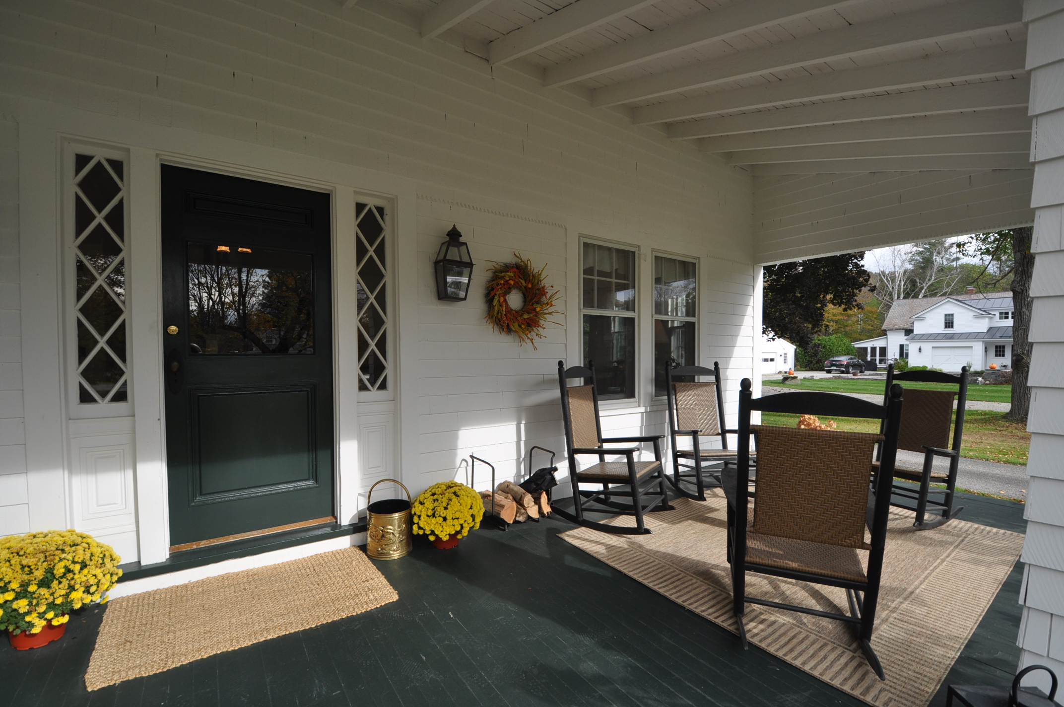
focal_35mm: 15
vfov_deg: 77.2
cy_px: 354
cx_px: 532
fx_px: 443
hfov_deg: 100.5
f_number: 6.3
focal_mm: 10
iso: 200
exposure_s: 1/160
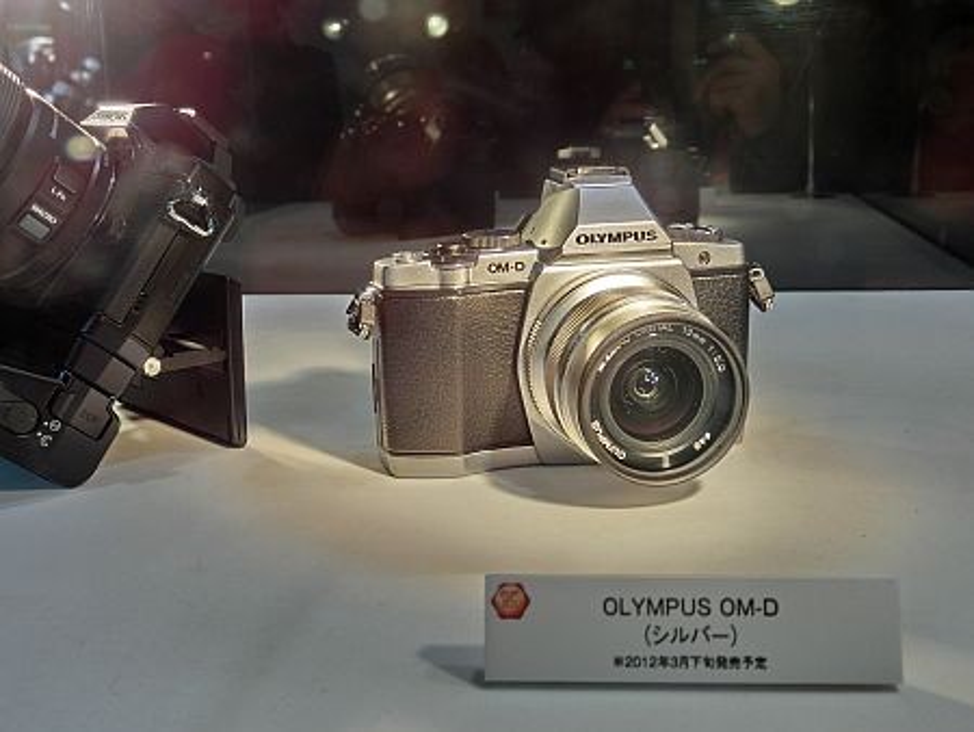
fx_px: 985
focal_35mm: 35
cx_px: 487
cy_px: 366
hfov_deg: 52.6
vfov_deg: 40.7
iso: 100
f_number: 3.2
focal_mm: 6.1
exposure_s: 1/160
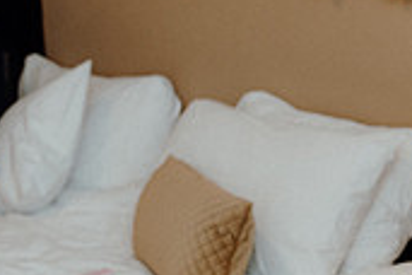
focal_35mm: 129
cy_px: 283
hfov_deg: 15.0
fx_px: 1476
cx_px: 569
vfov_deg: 10.5
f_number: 3.5
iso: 200
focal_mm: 38
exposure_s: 1/160
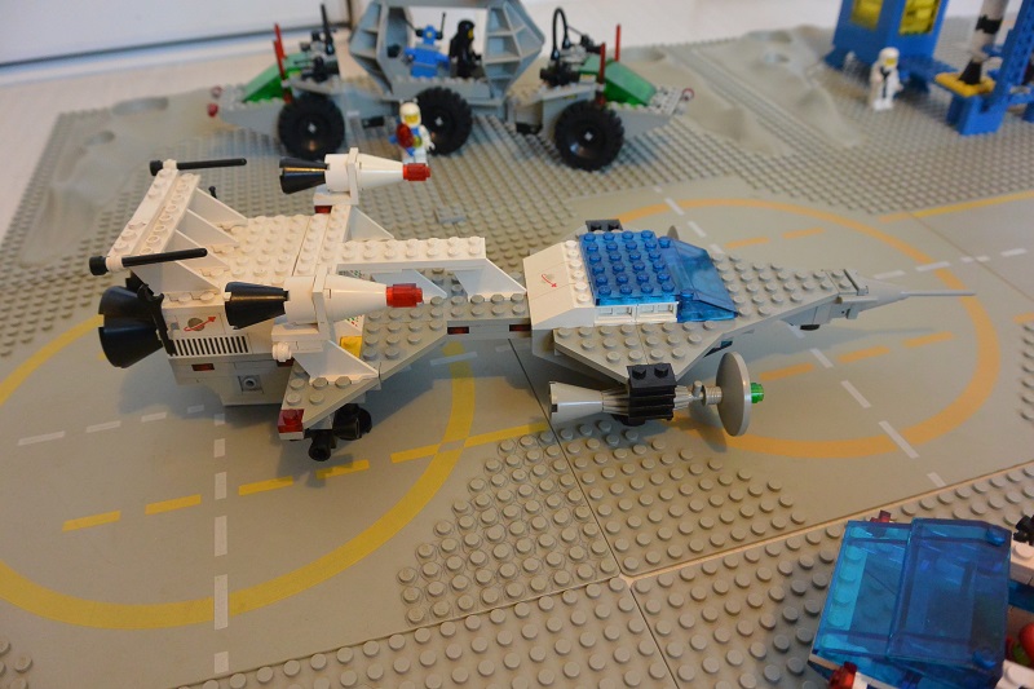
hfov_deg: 67.4
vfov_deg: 47.9
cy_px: 344
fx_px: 775
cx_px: 517
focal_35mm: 27
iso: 800
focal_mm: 10
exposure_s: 1/40
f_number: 3.5
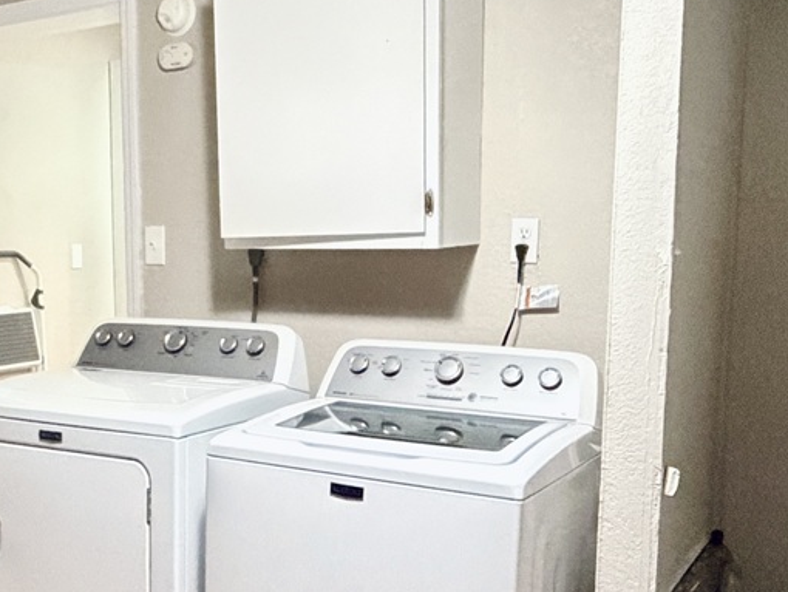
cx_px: 172
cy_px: 376
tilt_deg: -6.9
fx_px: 1070
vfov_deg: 30.8
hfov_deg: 39.1
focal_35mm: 47
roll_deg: +1.3
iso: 1250
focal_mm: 2.22
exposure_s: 1/40
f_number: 2.2
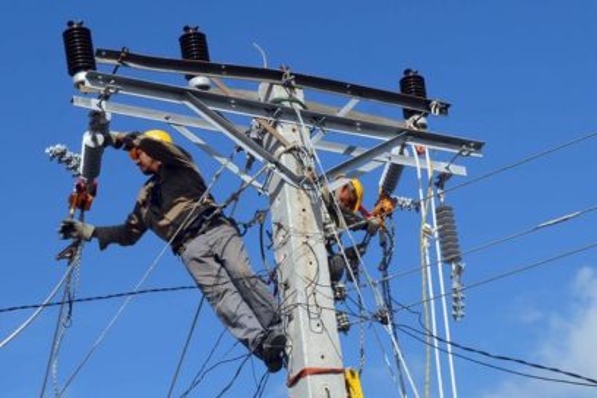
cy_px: 199
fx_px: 1144
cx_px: 298
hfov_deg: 29.2
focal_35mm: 69
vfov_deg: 19.7
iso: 160
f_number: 8
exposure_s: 1/640
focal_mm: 46
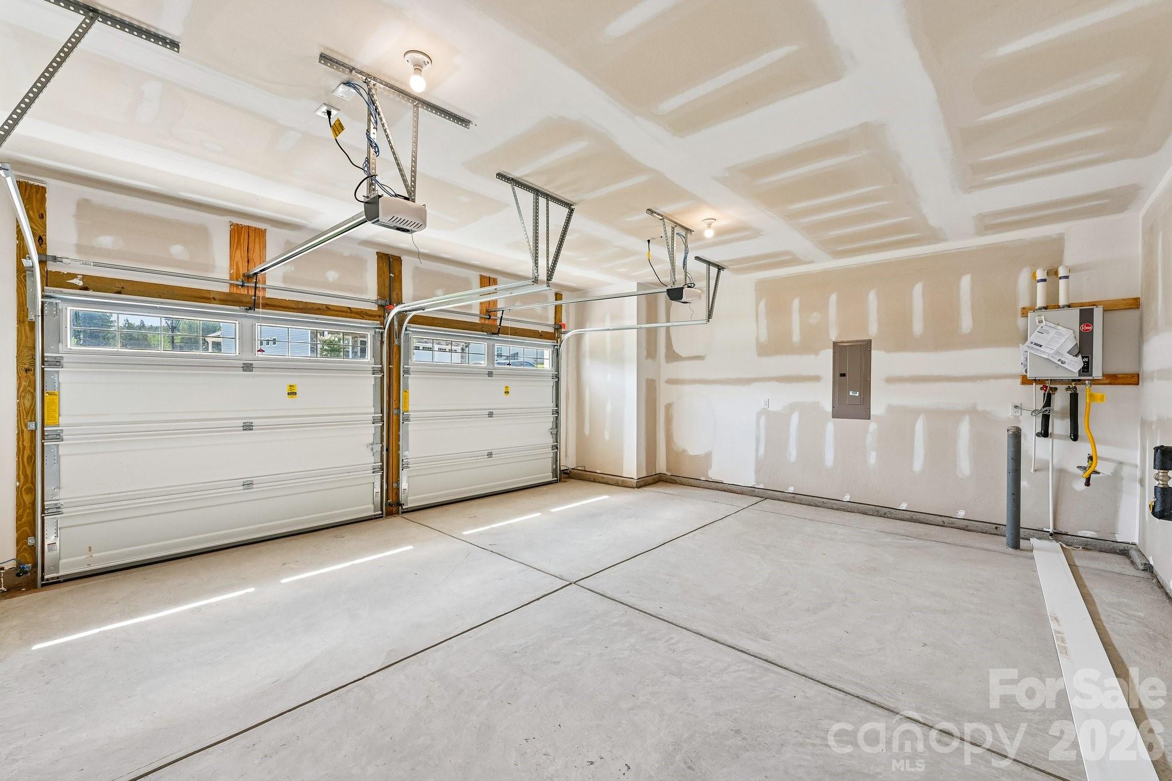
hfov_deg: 104.3
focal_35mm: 14
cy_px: 390
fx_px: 456
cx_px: 586
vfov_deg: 81.2
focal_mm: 14
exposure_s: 1/15
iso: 110
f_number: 8
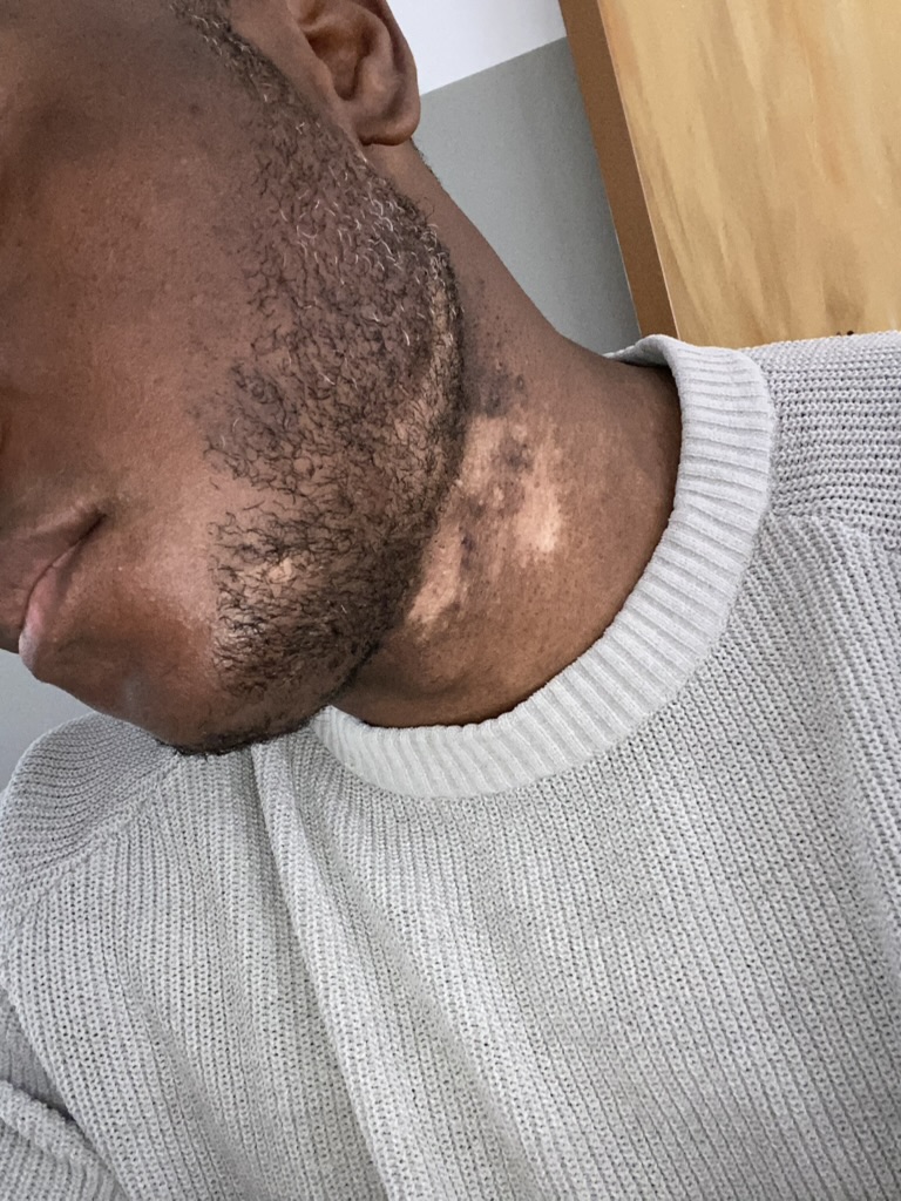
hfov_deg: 46.8
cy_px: 600
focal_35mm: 30
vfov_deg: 60.0
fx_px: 1041
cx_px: 450
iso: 400
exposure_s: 1/30
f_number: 2.2
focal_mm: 2.71
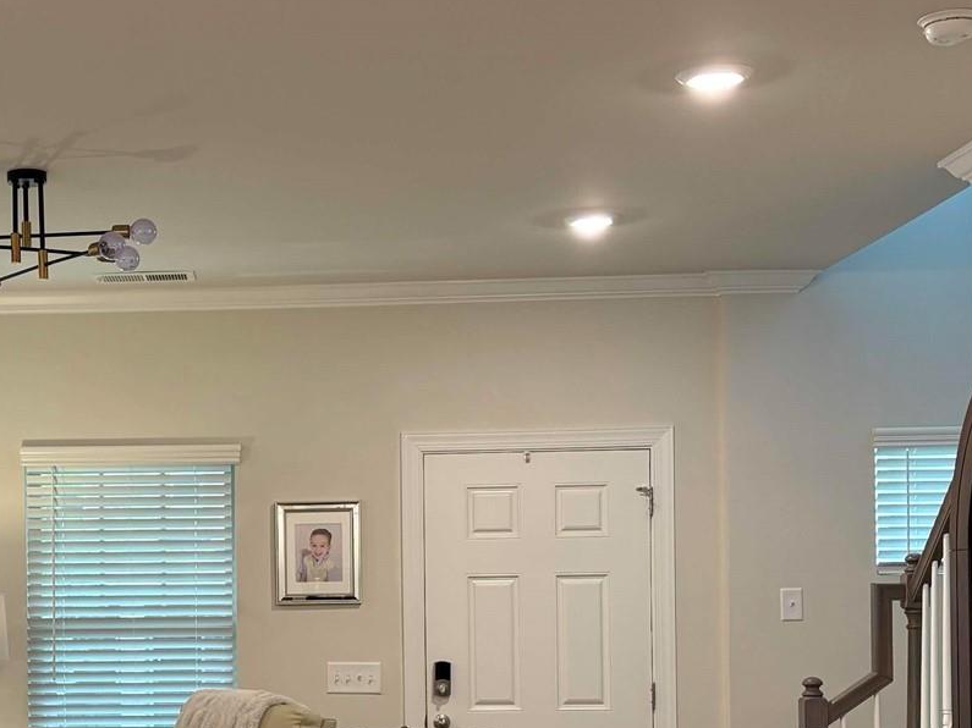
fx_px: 1881
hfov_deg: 28.1
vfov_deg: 21.6
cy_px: 597
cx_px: 144
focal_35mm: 67
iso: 100
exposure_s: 1/60
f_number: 1.6
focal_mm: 5.96
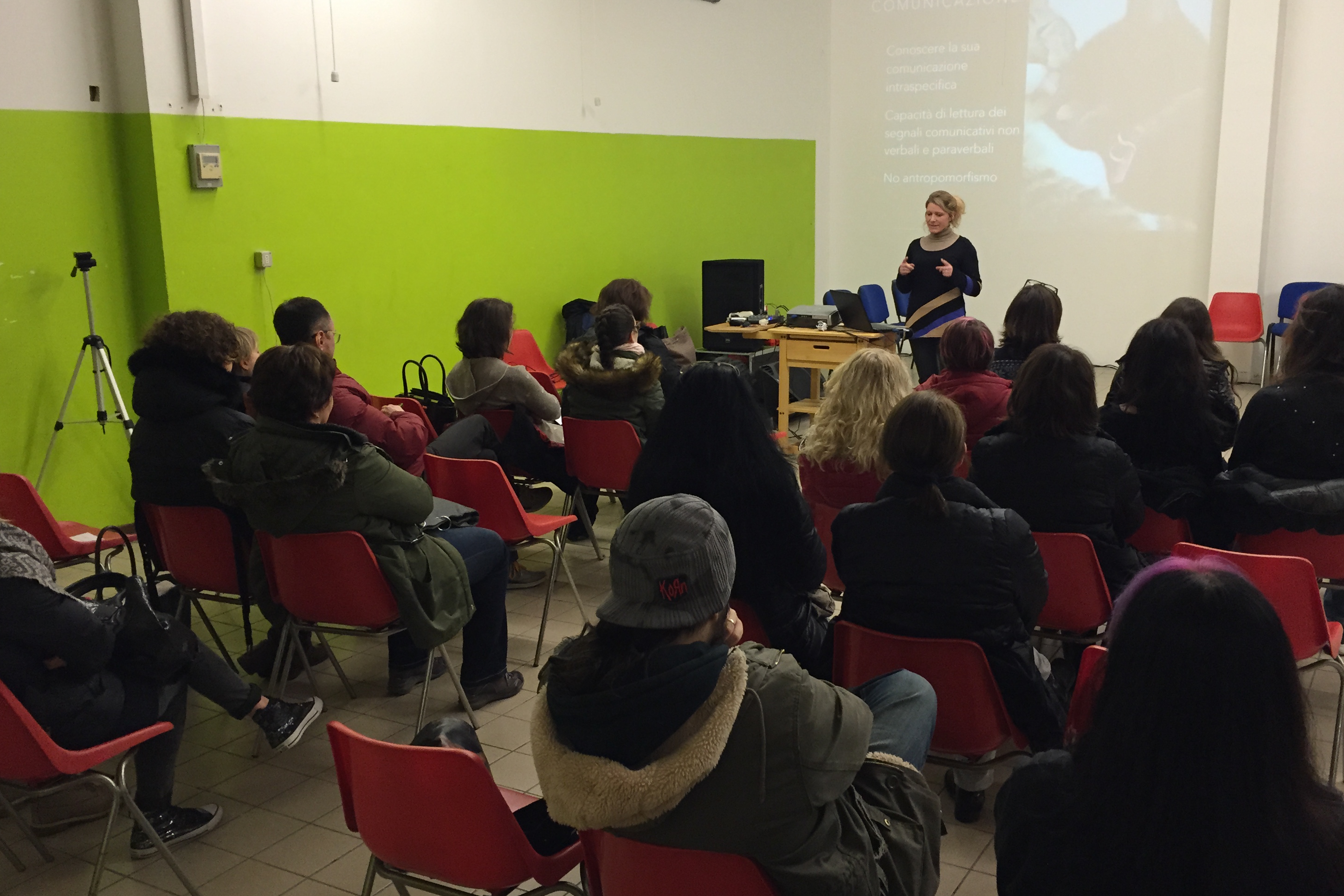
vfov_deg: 38.9
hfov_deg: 55.8
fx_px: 1269
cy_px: 459
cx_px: 716
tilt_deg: -12.0
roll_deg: +0.8
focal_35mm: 34
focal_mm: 4.15
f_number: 2.2
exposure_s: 1/33
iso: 200
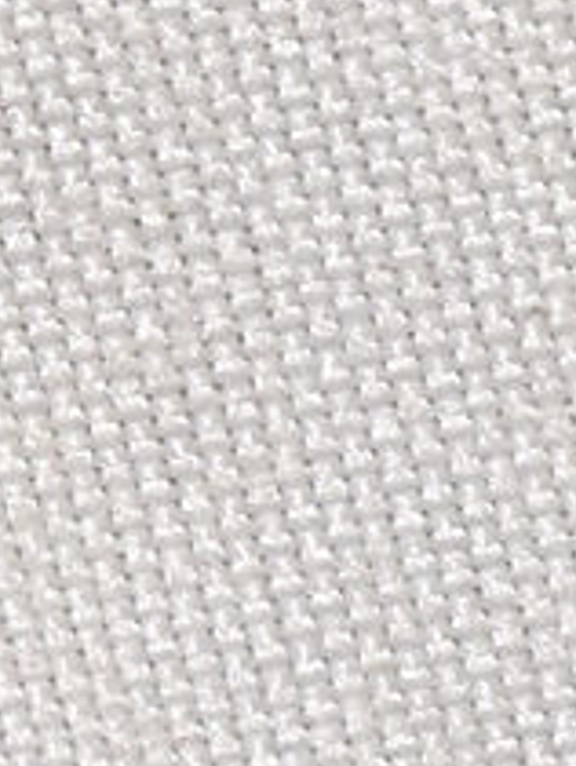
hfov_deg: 1.6
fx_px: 20414
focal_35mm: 922
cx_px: -1003
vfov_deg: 2.1
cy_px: 682
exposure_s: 1/160
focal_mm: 140
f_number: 13
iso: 100
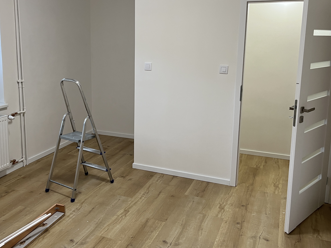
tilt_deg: -9.3
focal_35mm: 37
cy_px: 96
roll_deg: -0.1
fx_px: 354
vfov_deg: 38.5
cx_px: 129
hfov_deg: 49.8
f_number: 1.6
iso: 80
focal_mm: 5.1
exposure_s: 1/50
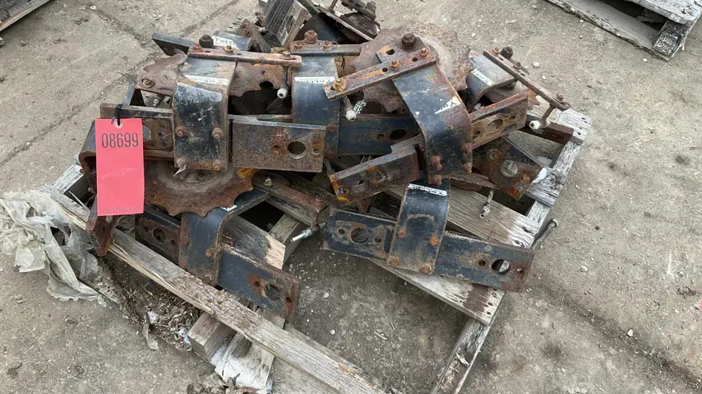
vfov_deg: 36.6
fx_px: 596
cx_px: 351
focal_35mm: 32
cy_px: 183
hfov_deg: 61.0
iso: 20
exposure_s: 1/149
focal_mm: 3
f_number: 1.8
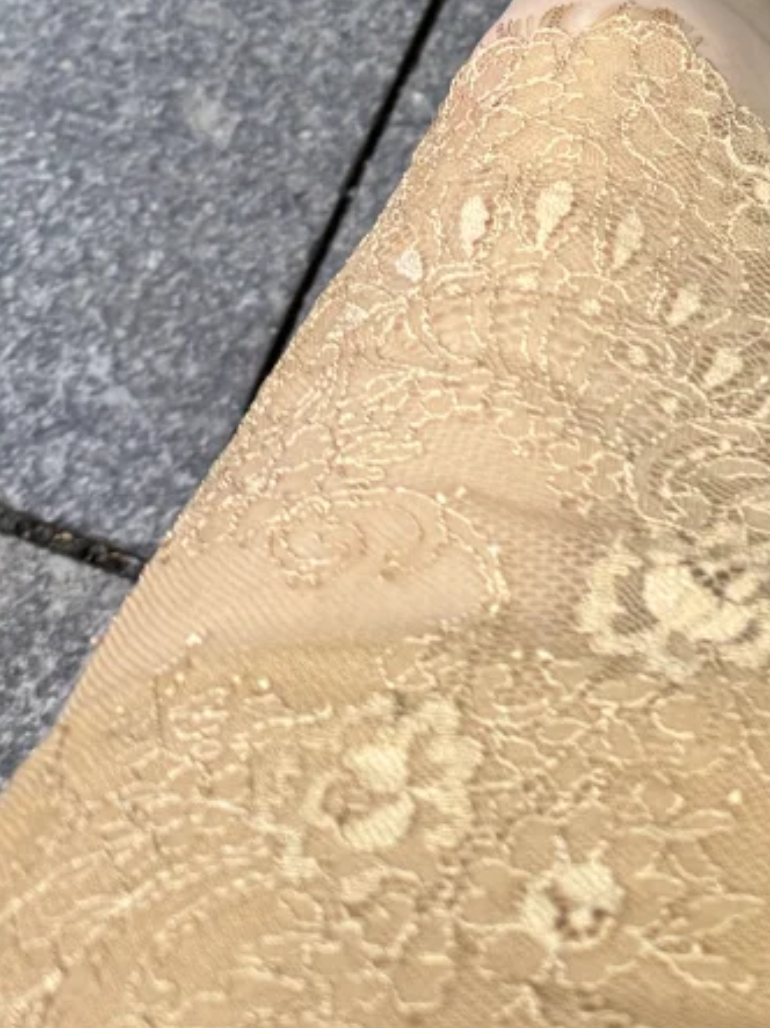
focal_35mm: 78
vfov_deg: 22.0
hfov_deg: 17.7
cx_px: 1009
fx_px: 2314
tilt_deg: -63.5
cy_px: -371
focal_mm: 6.76
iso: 250
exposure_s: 1/50
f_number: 1.78
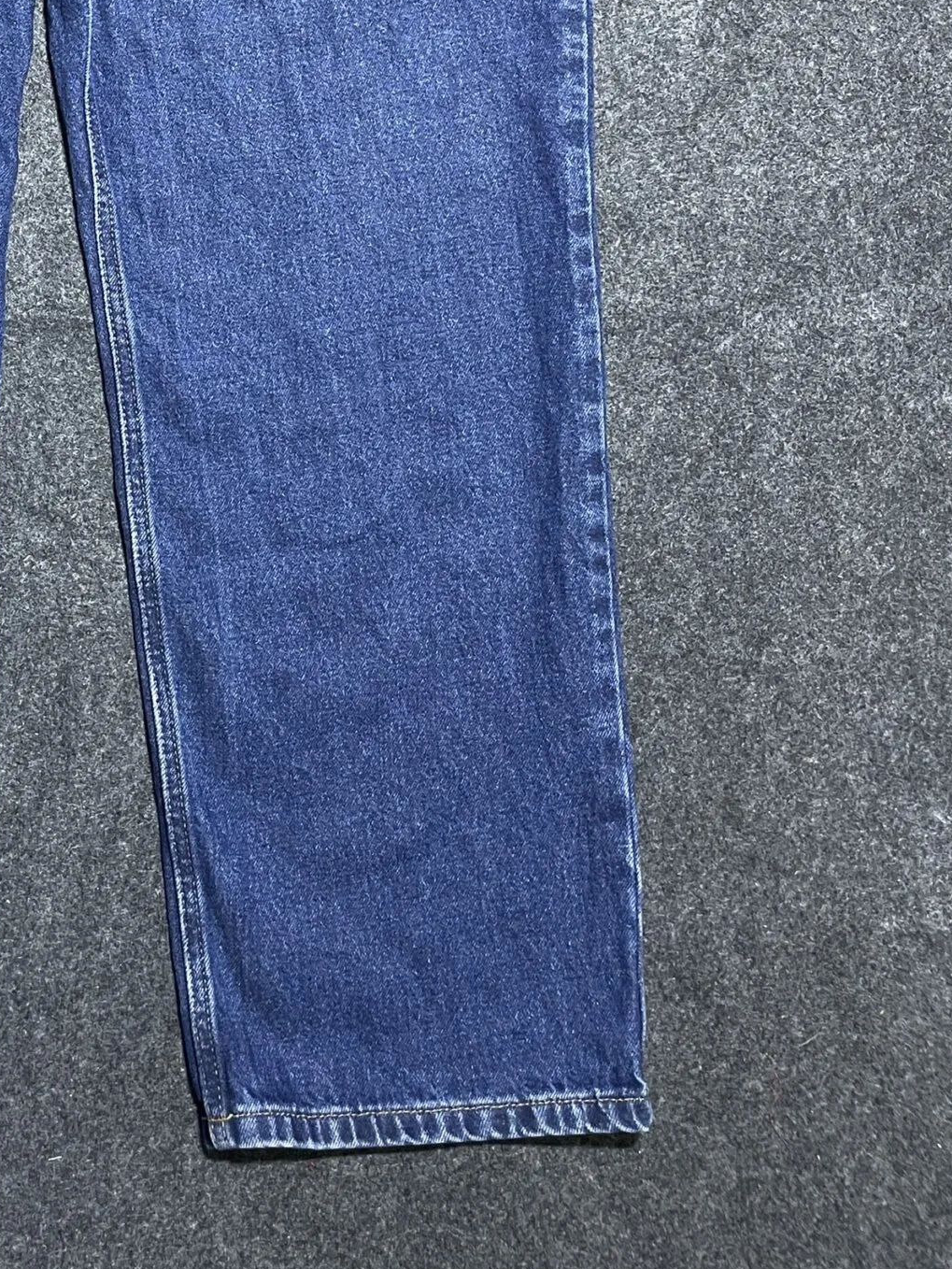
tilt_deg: -65.7
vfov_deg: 36.2
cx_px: 110
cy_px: 93
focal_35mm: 49
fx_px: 1796
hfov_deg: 28.6
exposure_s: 1/50
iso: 160
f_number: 1.6
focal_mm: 4.2
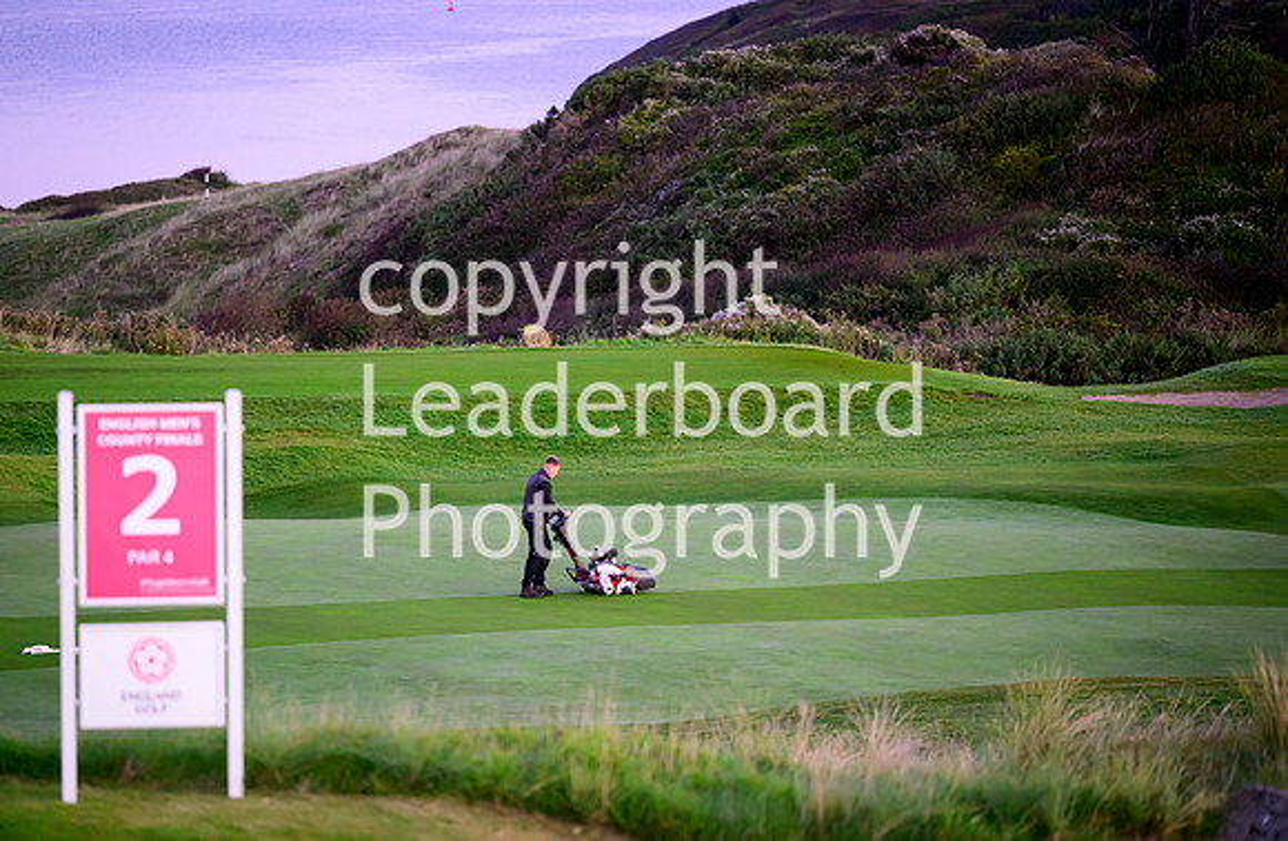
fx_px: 5769
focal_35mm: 162
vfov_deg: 8.3
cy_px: 461
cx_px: 596
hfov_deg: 12.7
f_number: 2.8
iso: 2000
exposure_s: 1/250
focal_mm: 150
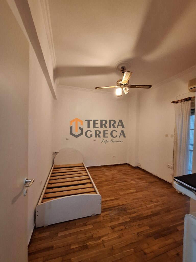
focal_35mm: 13
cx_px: 98
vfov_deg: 106.2
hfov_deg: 89.9
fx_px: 98
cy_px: 131
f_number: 2.2
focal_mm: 1.74
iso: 320
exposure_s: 1/25
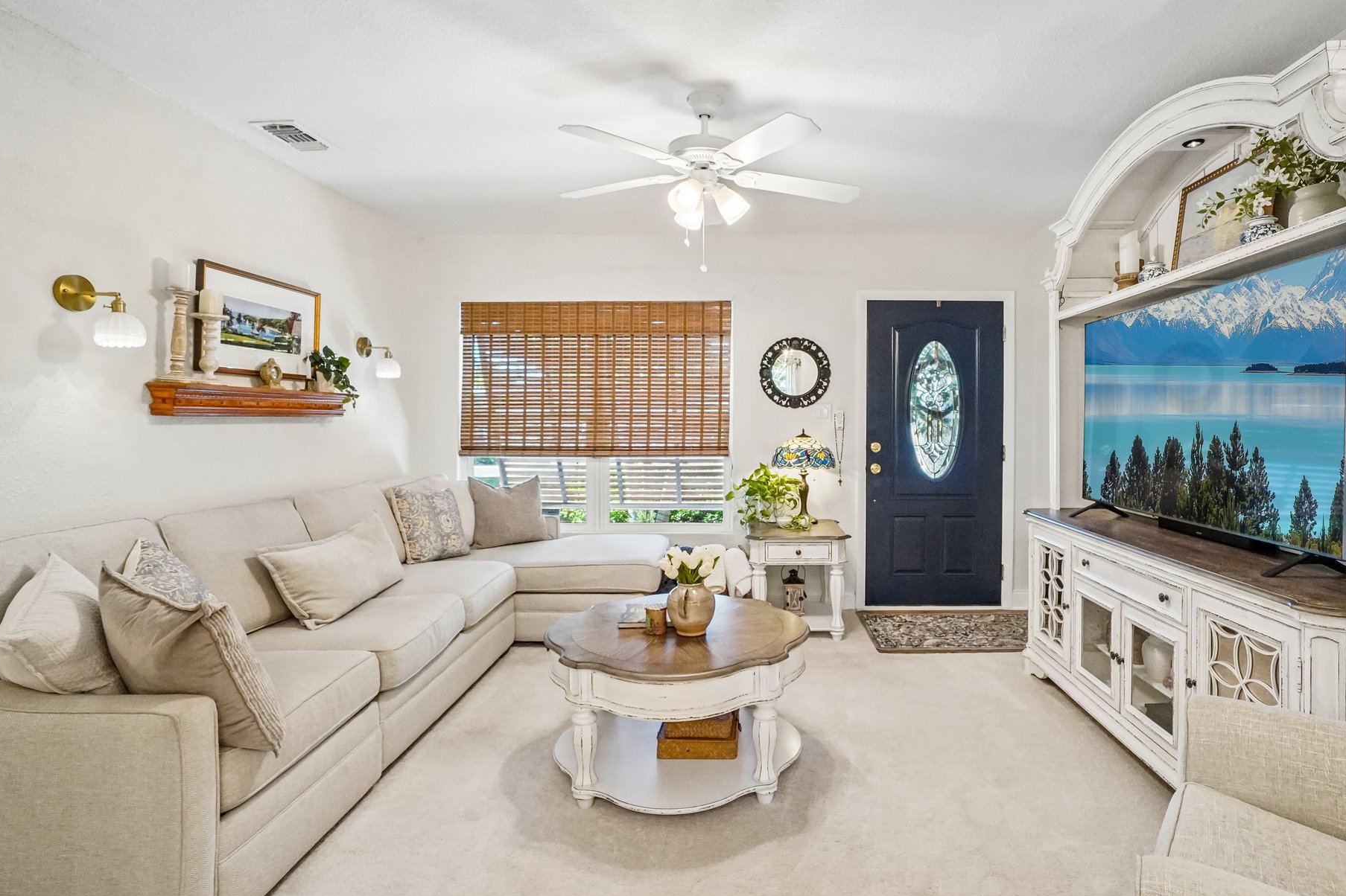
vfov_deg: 70.4
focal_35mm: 17
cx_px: 739
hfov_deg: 93.0
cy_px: 436
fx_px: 635
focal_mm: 10
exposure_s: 1/30
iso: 1000
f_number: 8
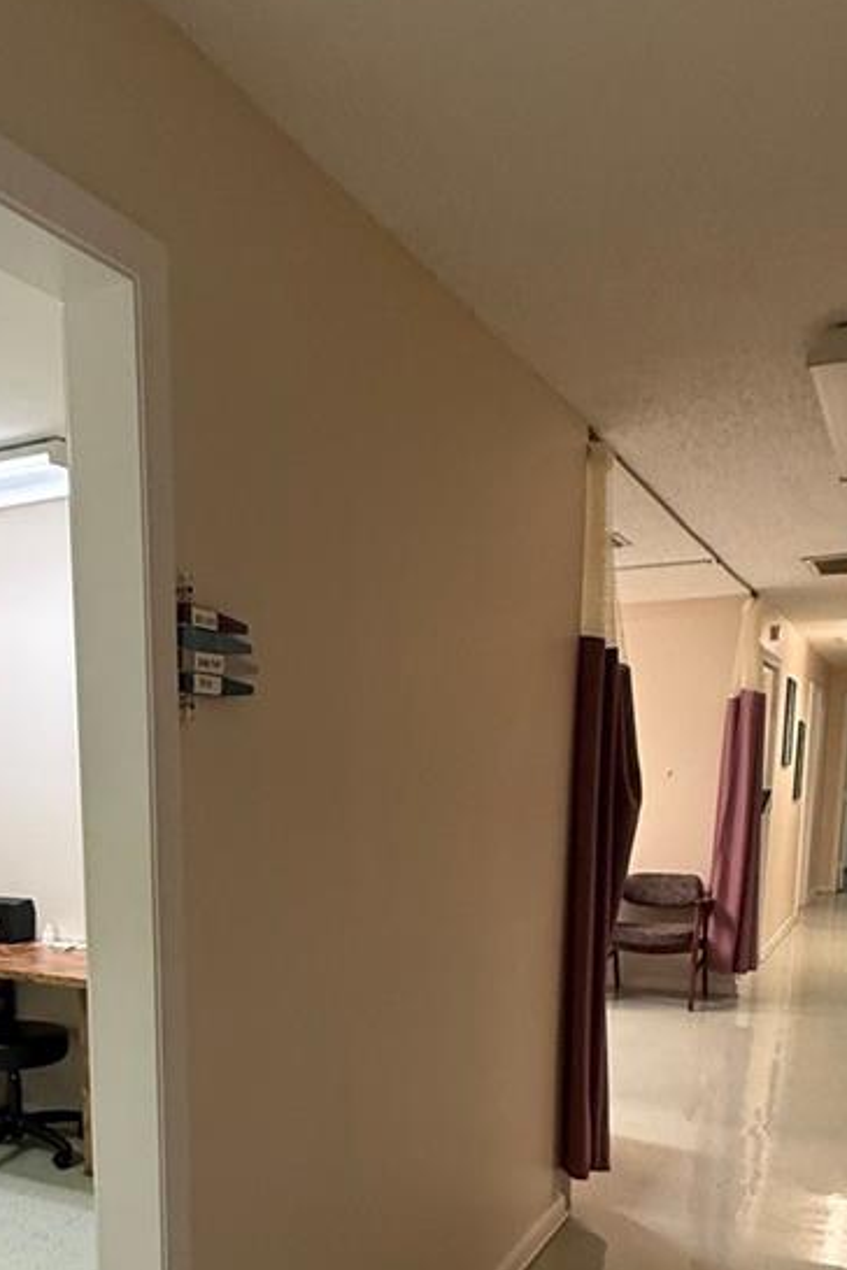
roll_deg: +0.2
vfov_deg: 55.8
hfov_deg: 40.2
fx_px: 1129
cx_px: 237
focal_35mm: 32
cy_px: 954
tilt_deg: -8.9
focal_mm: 2.22
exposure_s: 1/120
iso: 320
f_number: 2.2
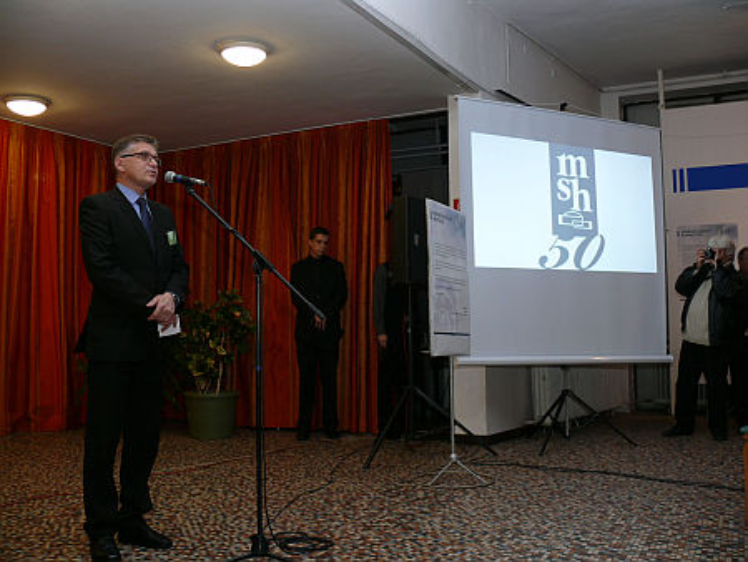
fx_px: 757
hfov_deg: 52.6
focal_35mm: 35
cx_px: 374
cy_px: 281
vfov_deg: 40.7
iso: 100
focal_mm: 7.4
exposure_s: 1/30
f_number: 2.8
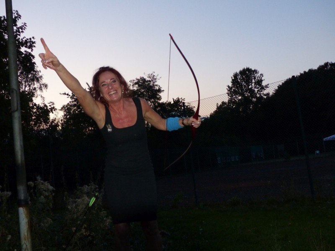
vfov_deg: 40.7
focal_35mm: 35
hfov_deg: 52.6
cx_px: 168
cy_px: 126
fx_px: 339
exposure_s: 1/250
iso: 400
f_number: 2.8
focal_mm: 6.3
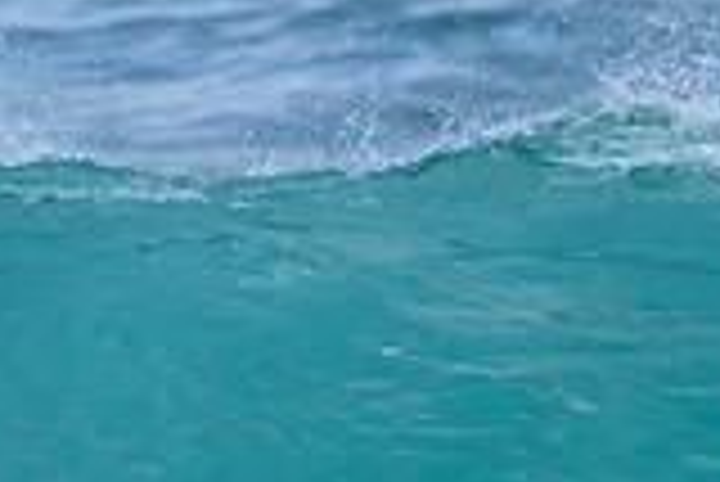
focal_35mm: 2887
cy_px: 746
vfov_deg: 0.5
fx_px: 57791
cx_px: -518
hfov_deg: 0.7
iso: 1250
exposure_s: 1/1600
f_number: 11
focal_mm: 640
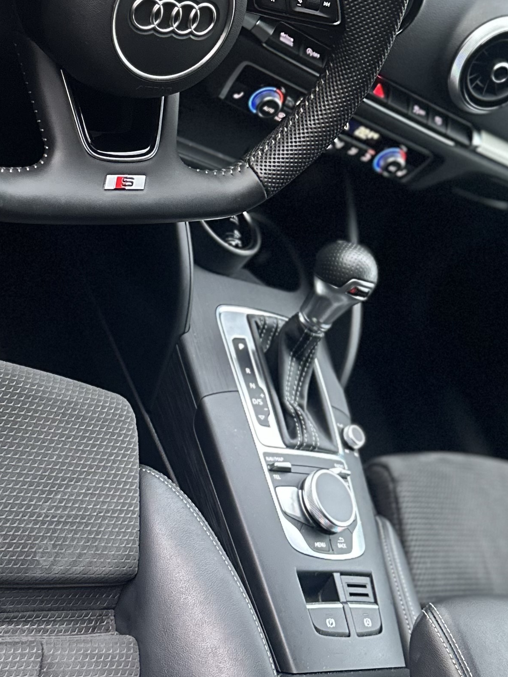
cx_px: 264
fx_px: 1193
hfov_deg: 24.0
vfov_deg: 31.5
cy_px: 239
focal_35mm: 61
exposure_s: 1/60
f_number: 1.78
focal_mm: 6.86
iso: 640
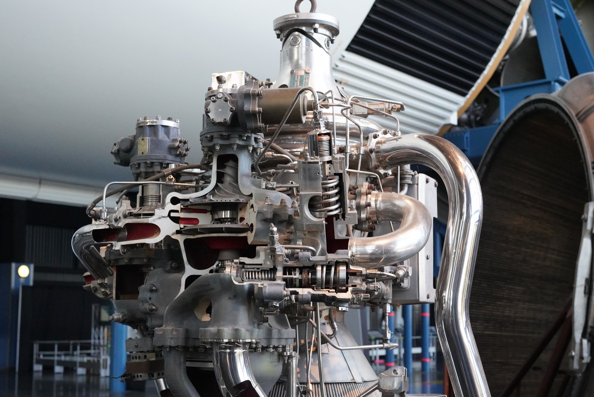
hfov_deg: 41.9
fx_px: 776
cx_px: 297
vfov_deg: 28.7
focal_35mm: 47
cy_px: 198
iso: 8000
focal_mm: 47
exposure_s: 1/100
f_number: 11
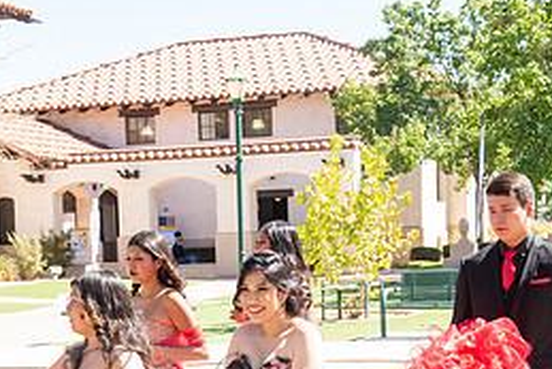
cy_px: 387
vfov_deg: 14.3
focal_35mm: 94
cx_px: 224
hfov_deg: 21.6
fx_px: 1442
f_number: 11
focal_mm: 42
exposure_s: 1/200
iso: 500
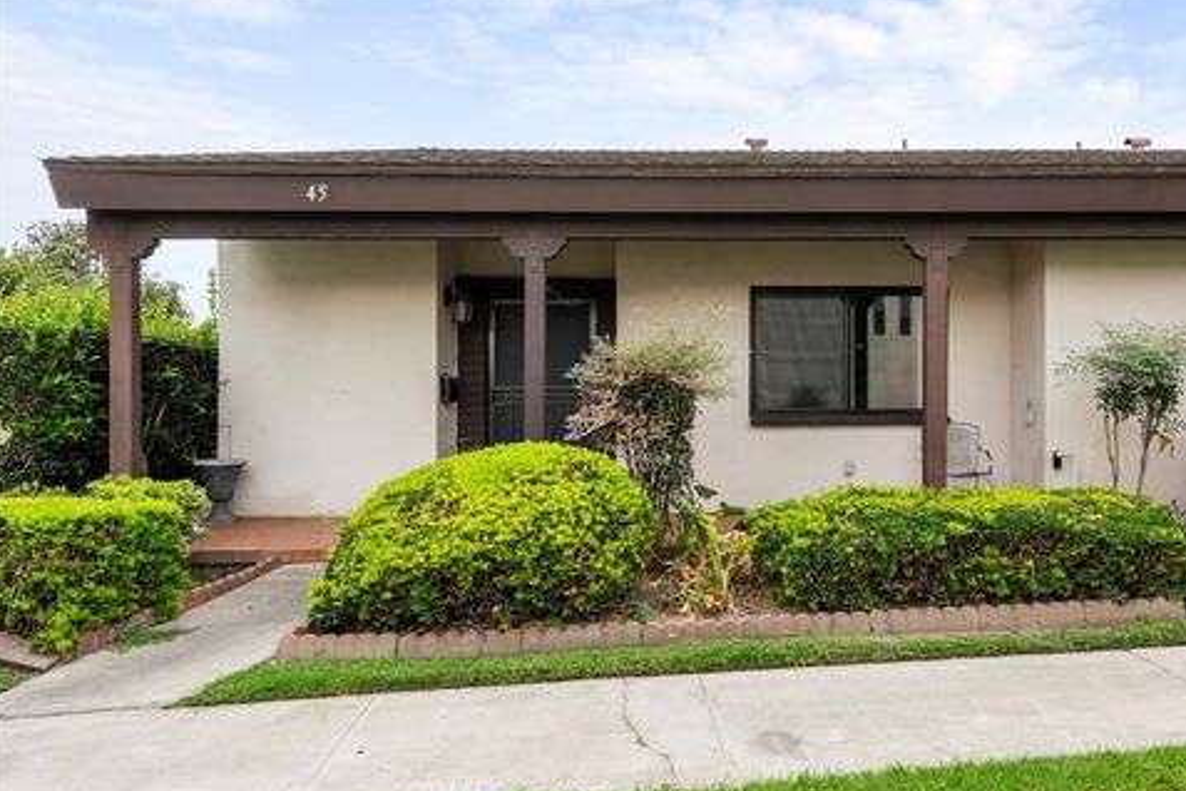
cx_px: 614
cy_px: 397
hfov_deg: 78.6
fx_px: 725
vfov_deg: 57.2
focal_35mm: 22
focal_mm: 21
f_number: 9.5
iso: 200
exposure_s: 1/90
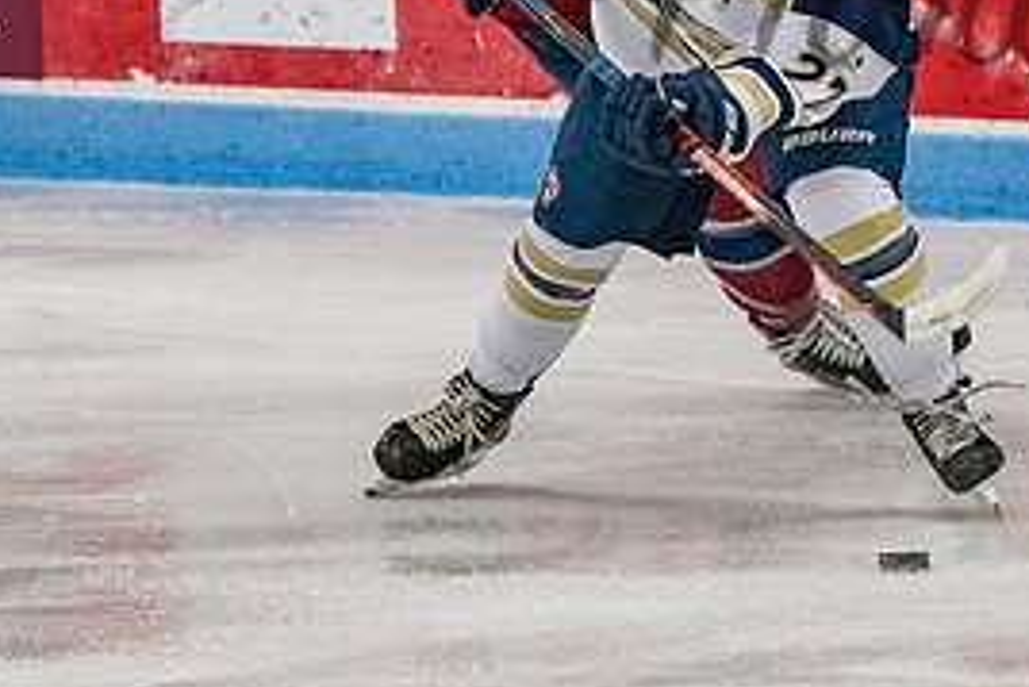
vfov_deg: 1.9
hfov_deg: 2.8
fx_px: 20991
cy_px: 203
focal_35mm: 734
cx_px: 765
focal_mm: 150
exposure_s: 1/800
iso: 2500
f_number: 3.5
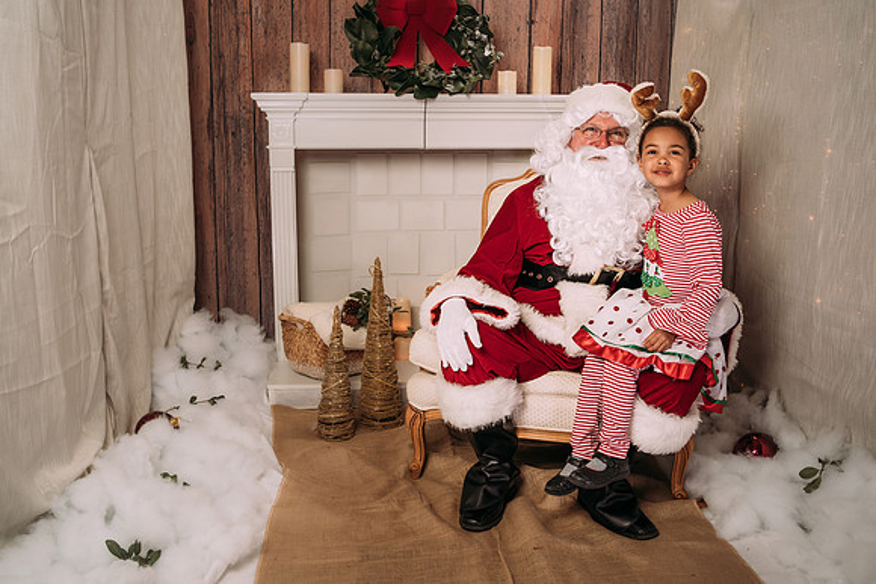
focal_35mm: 37
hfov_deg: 51.9
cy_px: 290
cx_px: 438
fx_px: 901
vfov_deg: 35.9
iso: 100
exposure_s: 1/100
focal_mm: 35
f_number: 5.6
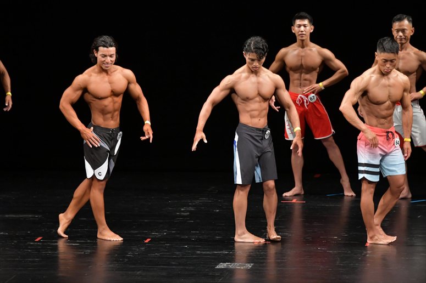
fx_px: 2839
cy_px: 142
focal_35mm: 240
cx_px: 213
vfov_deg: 5.7
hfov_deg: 8.6
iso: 3200
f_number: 5.6
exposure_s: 1/400
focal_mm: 160
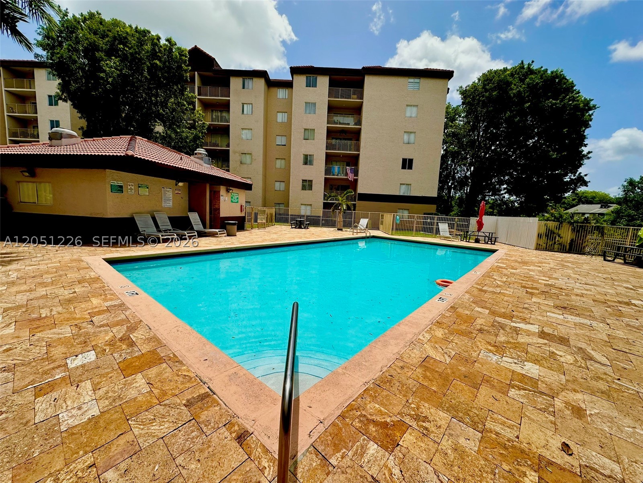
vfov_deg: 85.7
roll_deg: -2.8
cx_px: 322
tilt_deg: -6.7
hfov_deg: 102.1
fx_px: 260
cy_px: 242
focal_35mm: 14
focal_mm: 2.22
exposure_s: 1/3300
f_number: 2.2
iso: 40
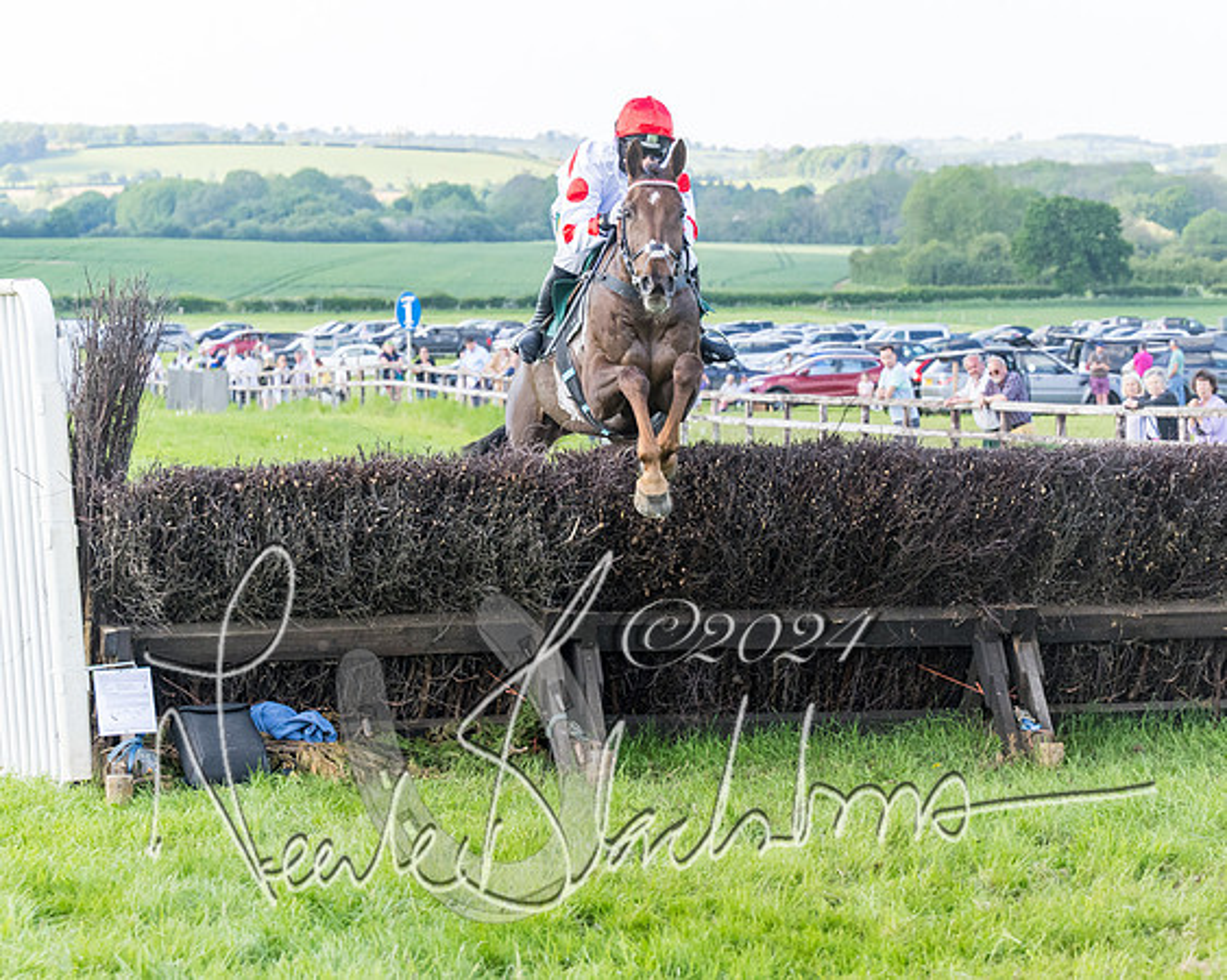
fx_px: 4233
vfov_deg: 13.2
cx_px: 768
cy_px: 682
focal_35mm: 117
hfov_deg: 16.5
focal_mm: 70
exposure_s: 1/2000
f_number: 4
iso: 800
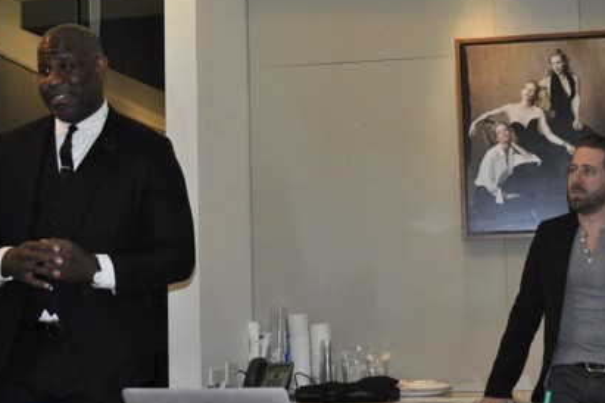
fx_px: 1176
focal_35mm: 70
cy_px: 177
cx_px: 325
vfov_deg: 19.4
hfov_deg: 28.8
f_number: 4.8
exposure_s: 1/60
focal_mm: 32
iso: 800
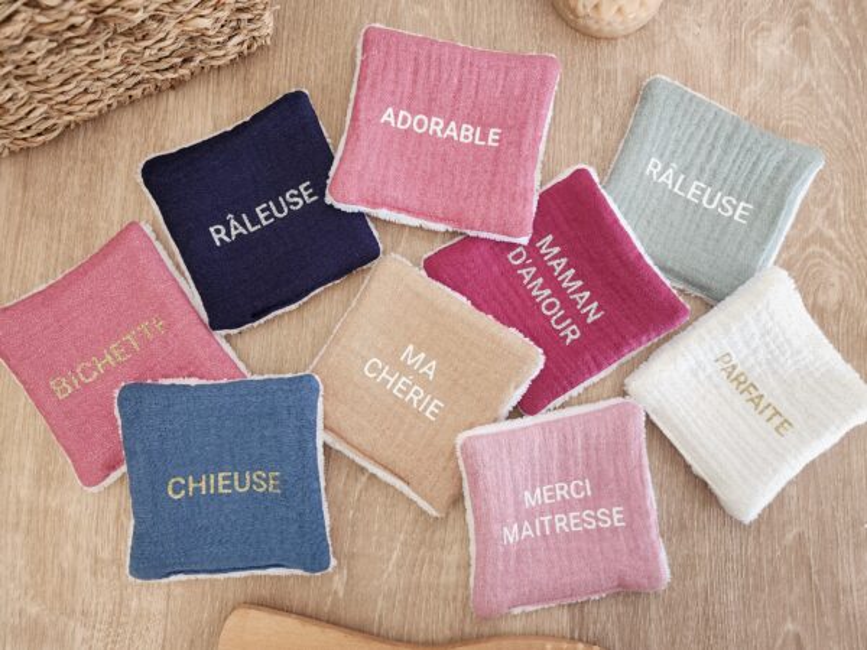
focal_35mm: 23
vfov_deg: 58.9
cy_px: 325
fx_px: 576
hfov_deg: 73.9
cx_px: 434
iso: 200
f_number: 1.8
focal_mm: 6.4
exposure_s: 1/120
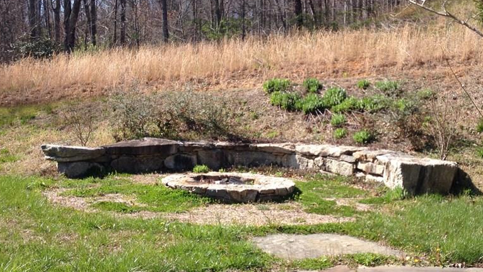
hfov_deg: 40.5
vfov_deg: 23.5
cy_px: 152
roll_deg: -3.6
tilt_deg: -4.1
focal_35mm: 51
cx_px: 273
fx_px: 653
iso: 50
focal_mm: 4.28
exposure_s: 1/935
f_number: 2.4
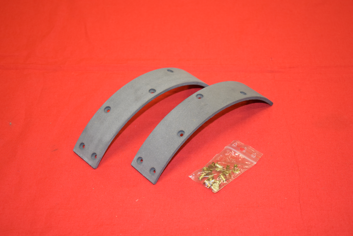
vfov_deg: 22.6
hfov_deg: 33.4
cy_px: 118
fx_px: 588
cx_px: 176
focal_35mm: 60
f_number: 5
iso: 1250
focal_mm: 40
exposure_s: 1/80
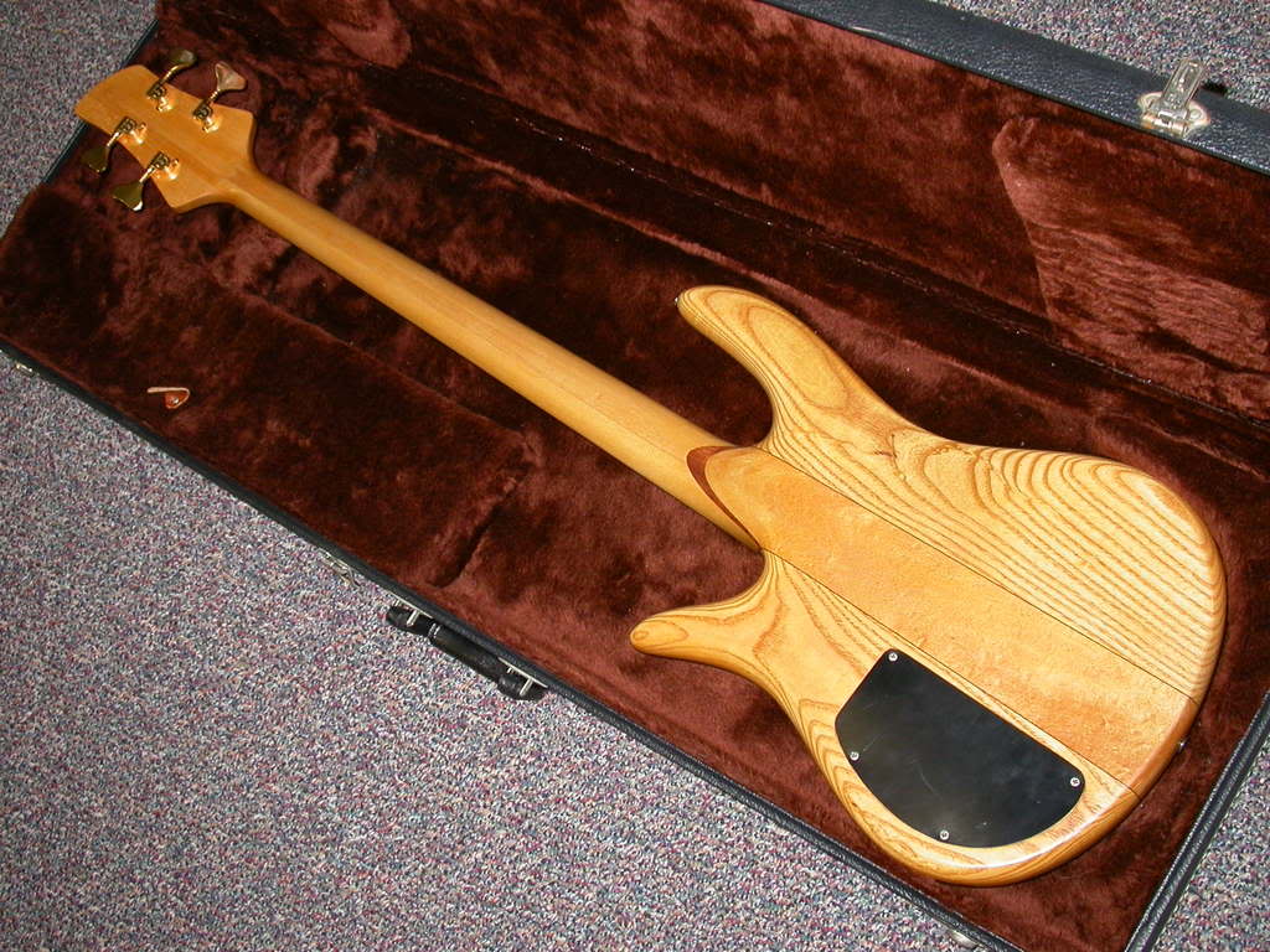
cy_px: 476
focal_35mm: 46
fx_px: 1688
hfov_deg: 41.2
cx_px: 635
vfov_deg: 31.5
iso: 100
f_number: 2.8
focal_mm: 9.6
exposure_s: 1/60
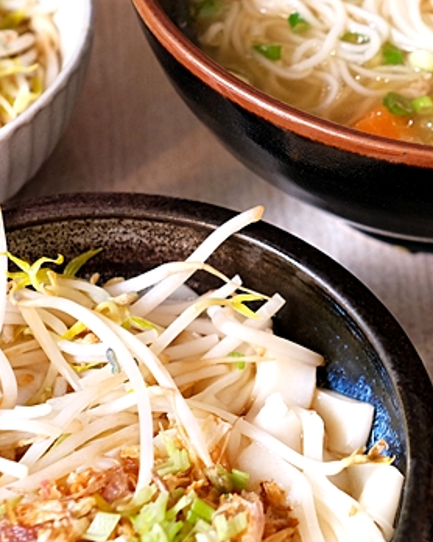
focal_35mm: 85
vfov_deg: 22.5
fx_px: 1363
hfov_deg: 17.7
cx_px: 400
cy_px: 299
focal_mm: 23
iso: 1250
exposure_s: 1/210
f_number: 2.8
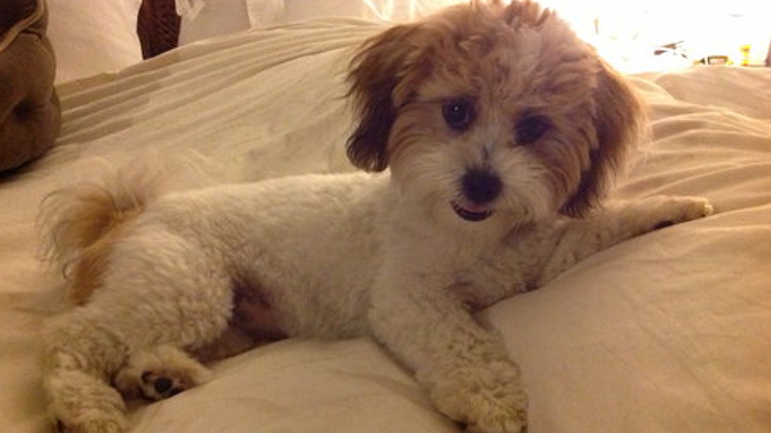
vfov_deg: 30.3
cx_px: 381
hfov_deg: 51.6
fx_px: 797
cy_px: 260
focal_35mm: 39
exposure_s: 1/15
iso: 800
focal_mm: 4.28
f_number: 2.4
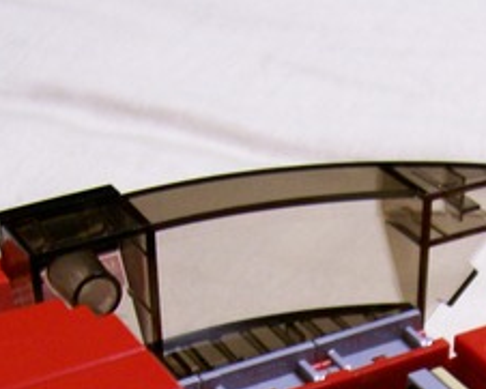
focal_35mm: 94
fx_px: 1353
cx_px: 374
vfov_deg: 15.6
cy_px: 494
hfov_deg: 20.2
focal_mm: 5.6
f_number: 2.7
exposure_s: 1/8
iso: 160
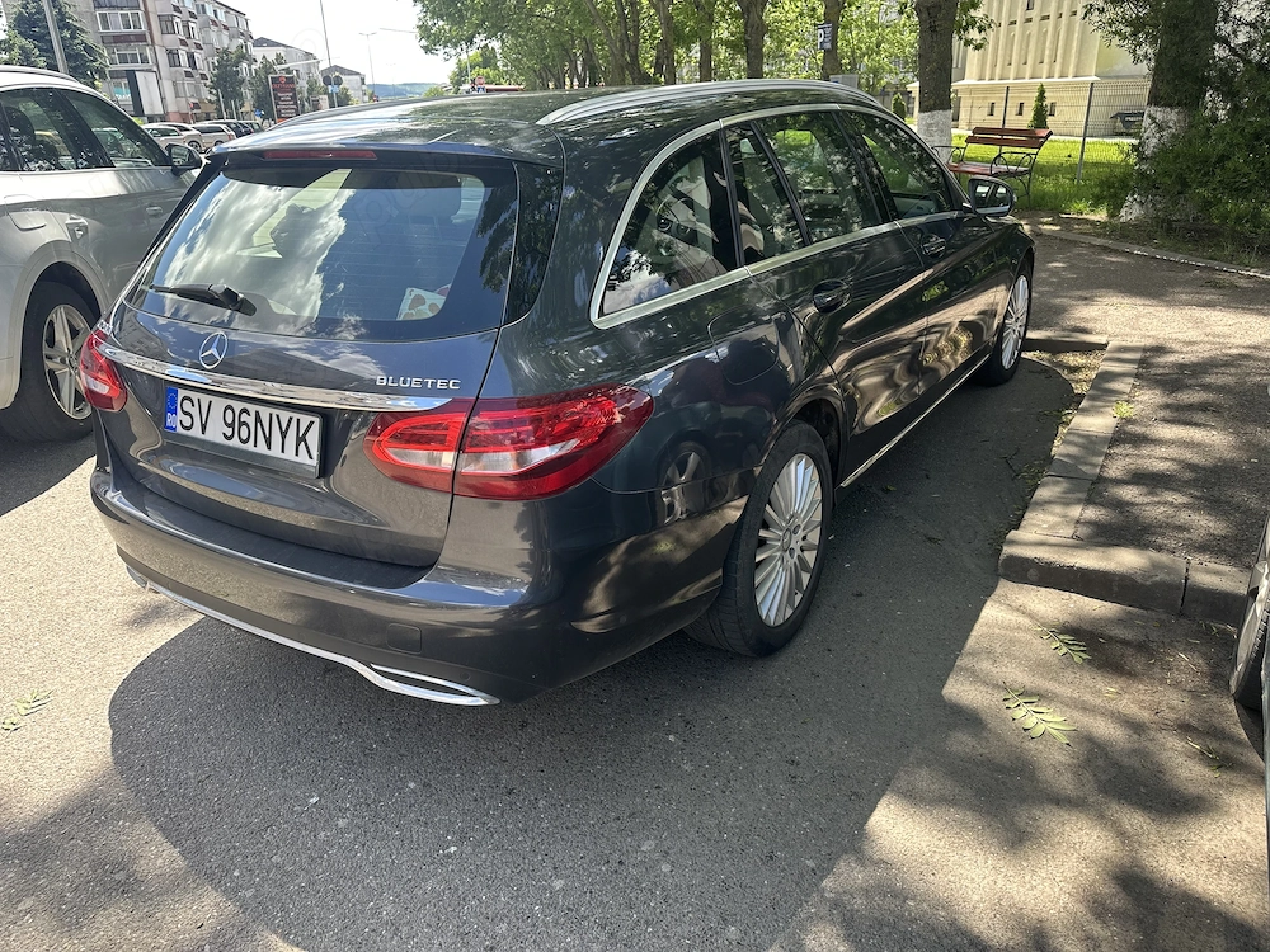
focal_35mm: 24
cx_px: 635
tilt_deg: -22.1
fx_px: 881
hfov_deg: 71.6
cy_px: 476
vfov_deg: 56.8
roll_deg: +1.5
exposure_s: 1/501
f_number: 1.78
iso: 80
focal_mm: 6.86
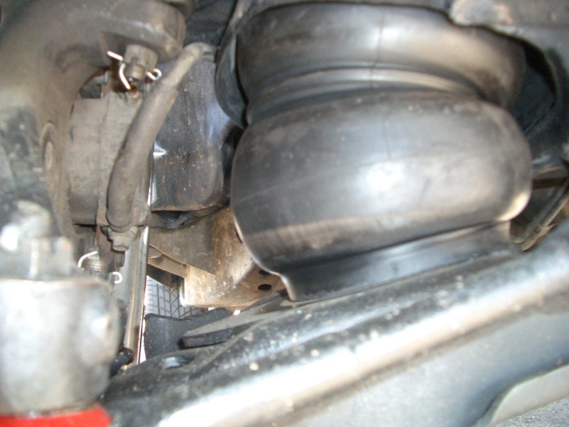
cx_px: 284
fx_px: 575
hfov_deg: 52.6
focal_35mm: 35
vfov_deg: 40.7
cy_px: 214
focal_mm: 5.8
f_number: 2.6
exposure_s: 1/60
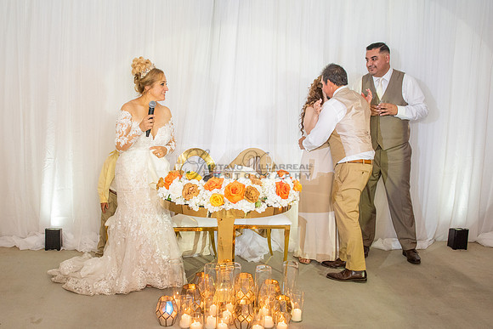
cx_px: 199
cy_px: 168
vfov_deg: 35.4
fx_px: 515
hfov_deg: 50.8
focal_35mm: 38
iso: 1000
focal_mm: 27
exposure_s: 1/160
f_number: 4.5
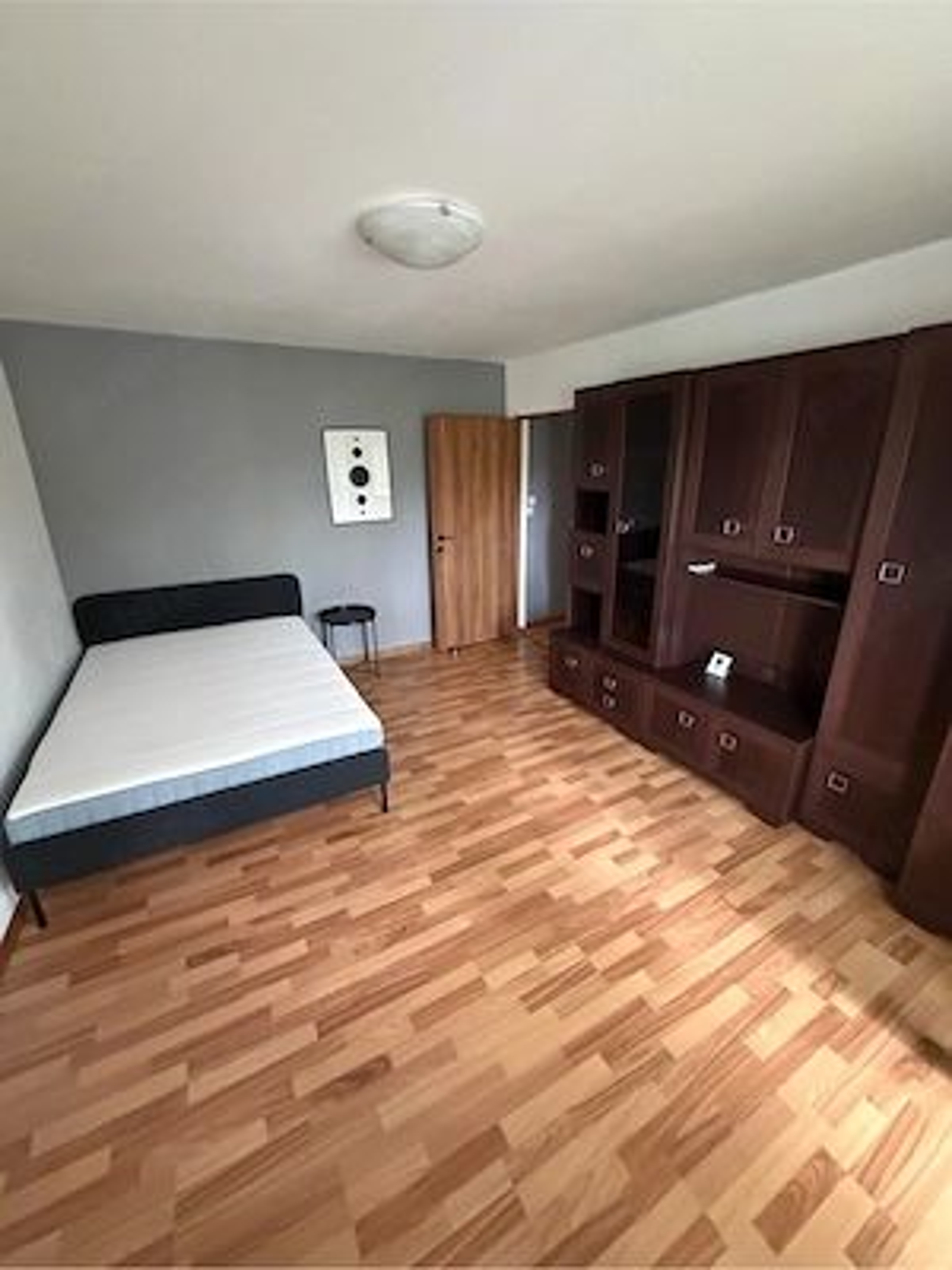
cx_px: 476
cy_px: 635
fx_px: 513
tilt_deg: -19.3
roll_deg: +0.9
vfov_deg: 102.1
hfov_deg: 85.7
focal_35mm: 14
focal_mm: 2.22
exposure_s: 1/60
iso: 1250
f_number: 2.2
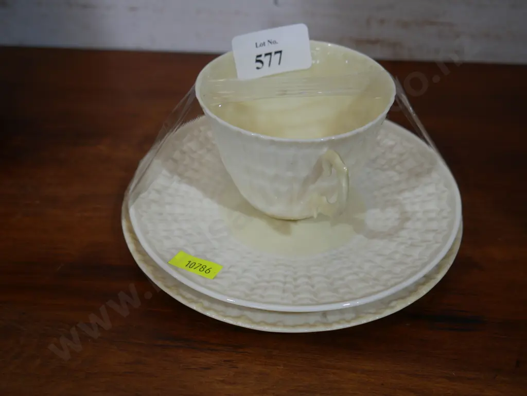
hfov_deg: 46.8
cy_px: 198
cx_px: 264
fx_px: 609
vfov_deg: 36.0
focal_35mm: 40
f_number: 4.5
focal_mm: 20
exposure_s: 1/60
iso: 200
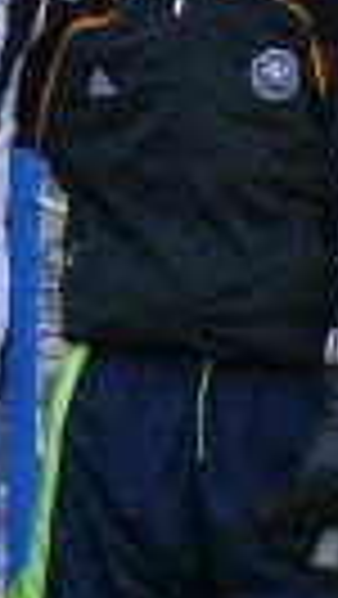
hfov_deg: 4.0
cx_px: -397
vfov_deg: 7.2
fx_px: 4739
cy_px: 337
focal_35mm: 298
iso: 100
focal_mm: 11.4
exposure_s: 1/160
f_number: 4
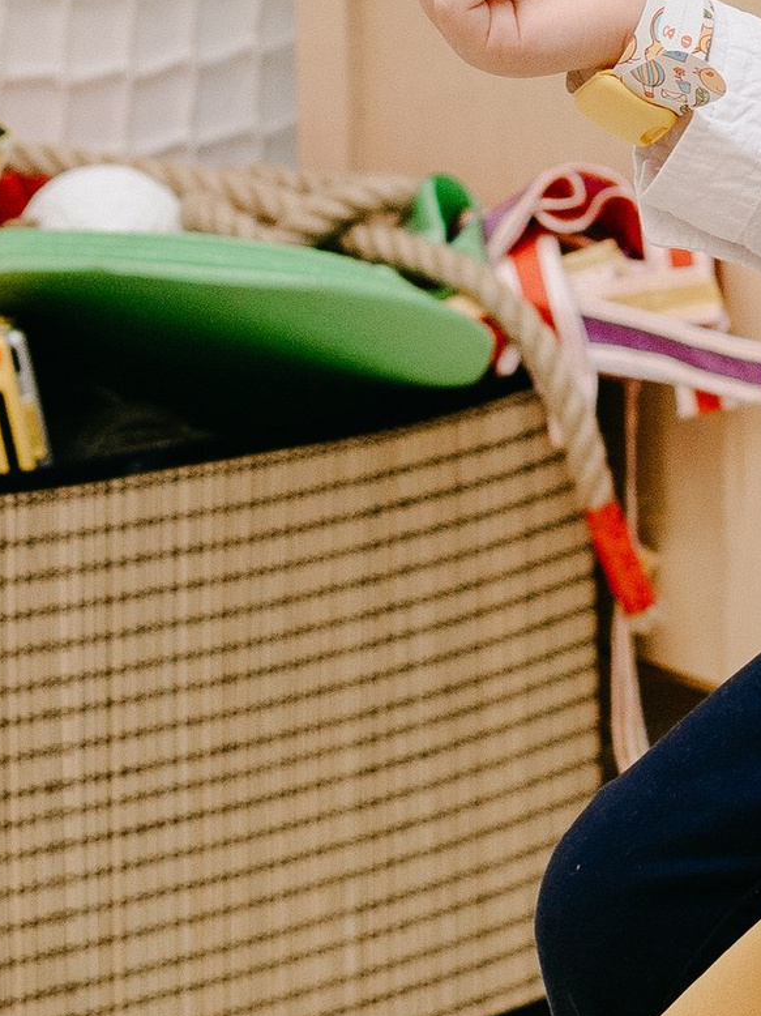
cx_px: 1525
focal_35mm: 166
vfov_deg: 11.7
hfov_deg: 8.5
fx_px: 4868
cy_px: -70
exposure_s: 1/160
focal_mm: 35
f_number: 3.5
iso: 400
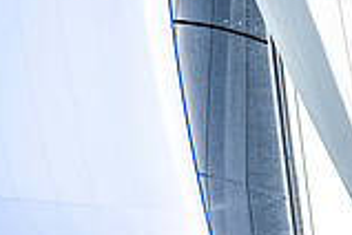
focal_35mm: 1096
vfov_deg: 1.3
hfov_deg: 1.9
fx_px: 10716
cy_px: -51
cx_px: 219
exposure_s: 1/2000
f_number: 5.6
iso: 250
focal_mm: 300
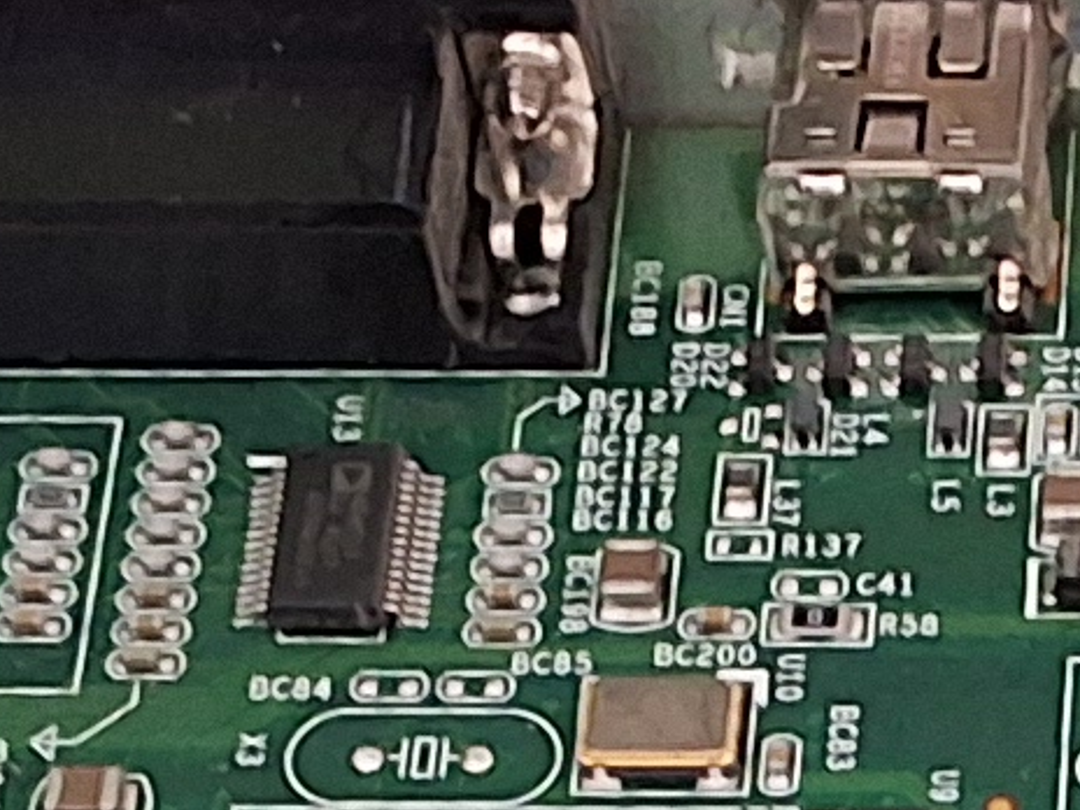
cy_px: 1727
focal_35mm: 197
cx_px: 1641
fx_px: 6146
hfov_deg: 9.7
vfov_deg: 7.2
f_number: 1.9
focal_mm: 2.91
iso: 320
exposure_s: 1/24
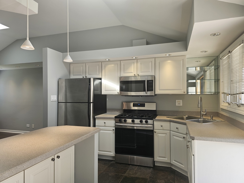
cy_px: 92
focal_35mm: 23
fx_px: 162
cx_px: 122
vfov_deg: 58.9
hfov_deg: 73.9
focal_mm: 6.3
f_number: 1.7
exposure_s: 1/120
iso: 64
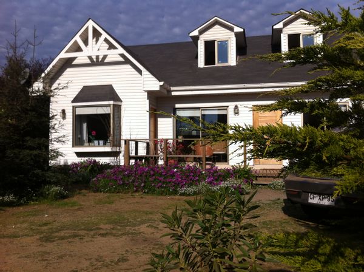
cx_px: 182
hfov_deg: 52.7
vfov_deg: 40.6
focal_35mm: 35
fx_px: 367
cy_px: 136
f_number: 2.8
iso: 80
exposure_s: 1/2514
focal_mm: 3.85
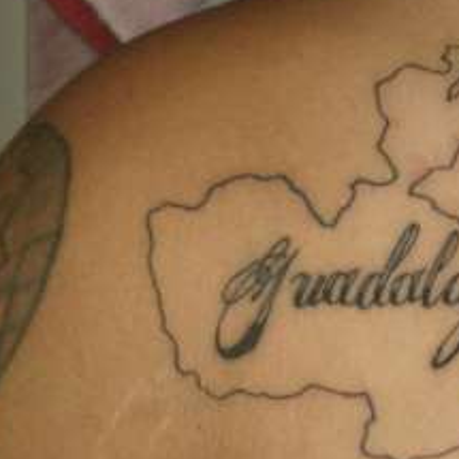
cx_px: 482
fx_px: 3720
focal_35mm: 248
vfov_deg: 7.0
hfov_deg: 7.0
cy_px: 386
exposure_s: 1/113
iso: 200
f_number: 4.6
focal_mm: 16.6
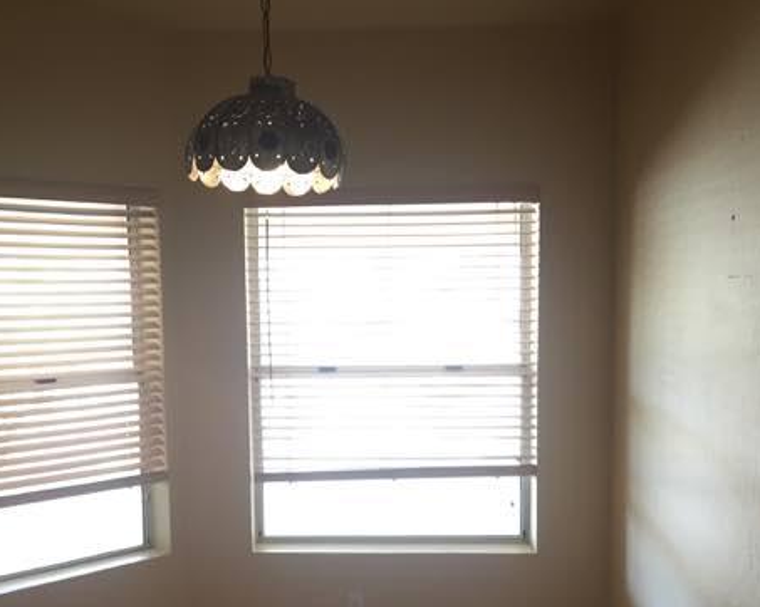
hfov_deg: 45.6
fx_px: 899
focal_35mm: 40
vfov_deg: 37.0
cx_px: 312
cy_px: 396
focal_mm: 4.15
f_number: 2.2
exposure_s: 1/30
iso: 80
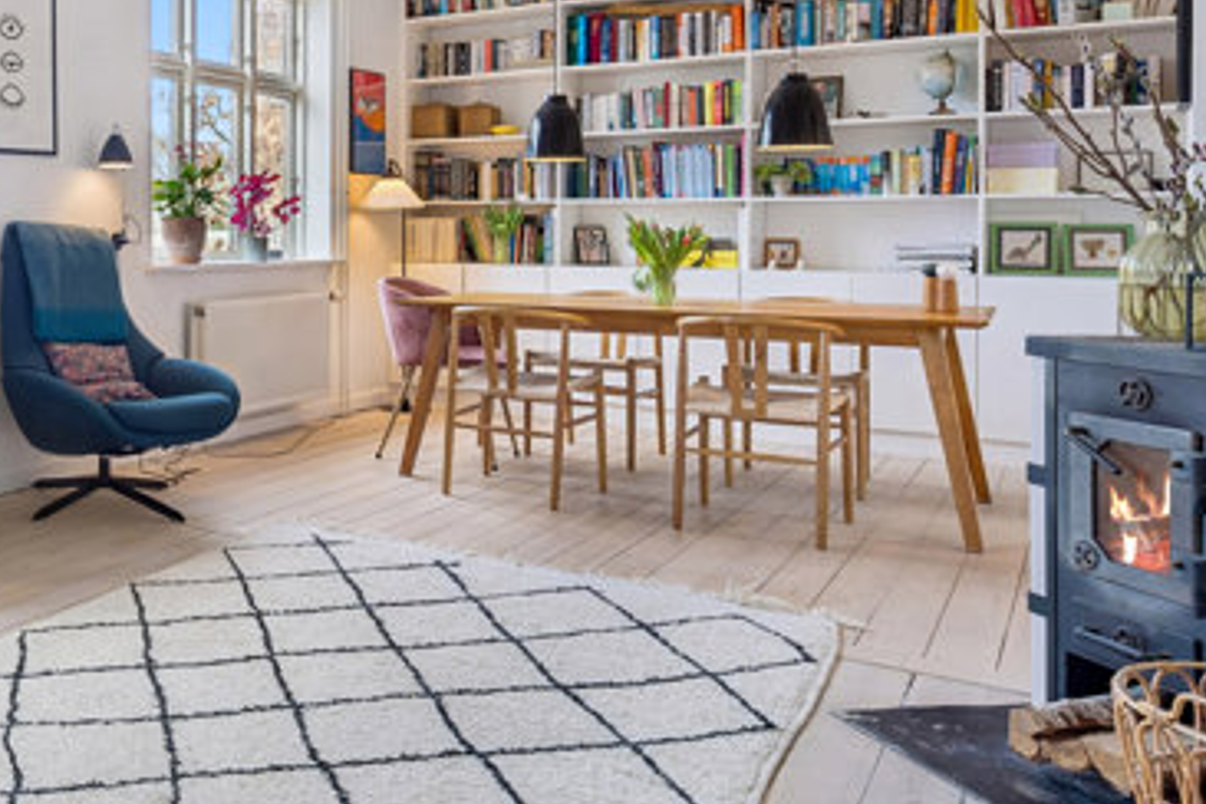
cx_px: 30
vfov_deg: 37.4
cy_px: 259
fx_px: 1172
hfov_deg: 46.5
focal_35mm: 35
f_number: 9
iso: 160
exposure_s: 1/15
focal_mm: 16
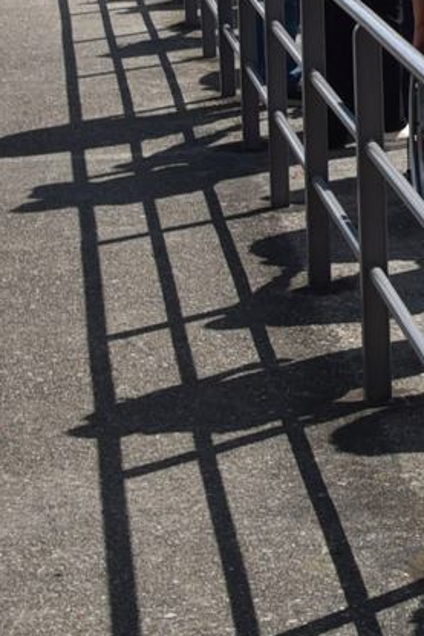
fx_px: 3165
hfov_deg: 7.3
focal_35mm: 179
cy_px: -261
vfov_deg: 11.1
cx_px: 877
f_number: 10
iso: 200
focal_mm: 31
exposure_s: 1/400
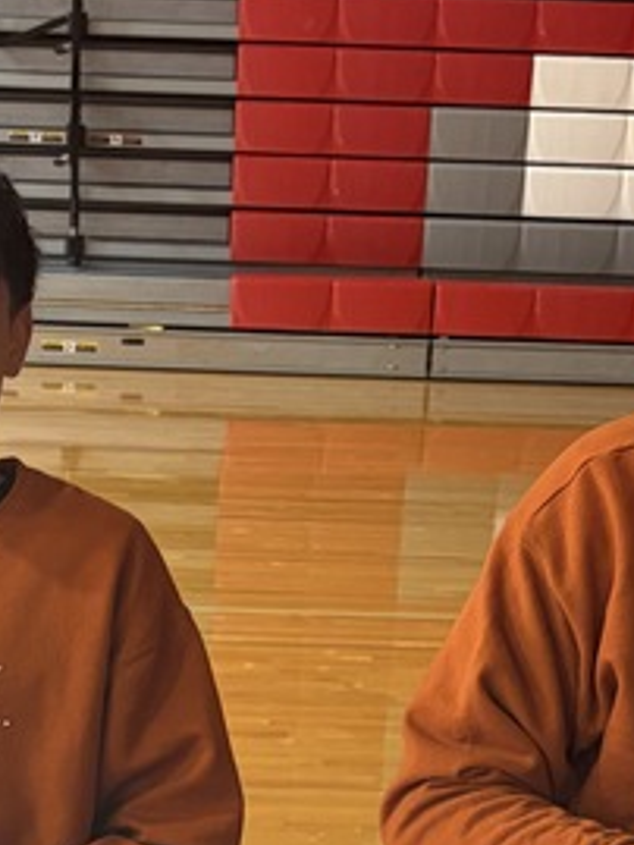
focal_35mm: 99
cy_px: 964
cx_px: 179
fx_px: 2416
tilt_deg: -19.3
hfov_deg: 14.9
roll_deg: -1.9
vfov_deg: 18.9
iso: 250
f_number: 1.6
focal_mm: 5.96
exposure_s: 1/60
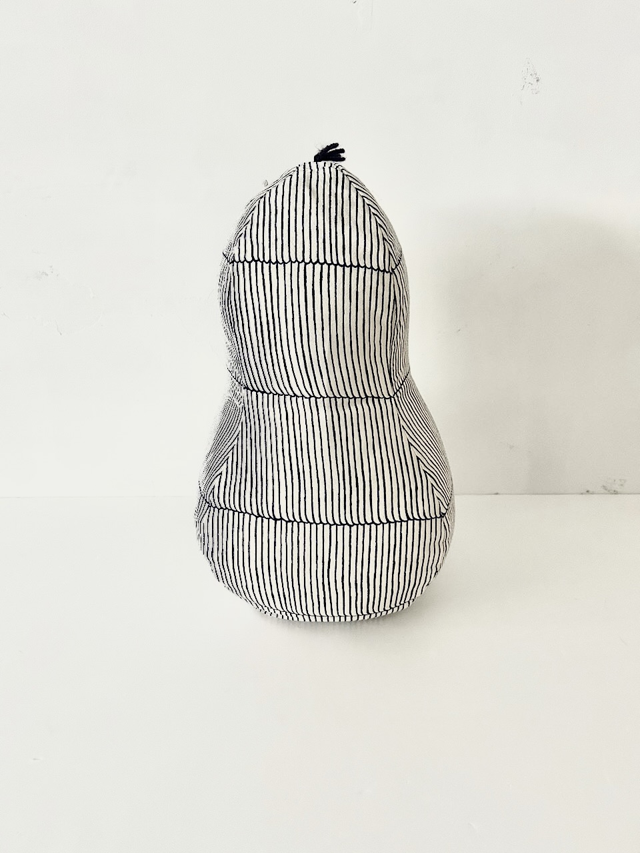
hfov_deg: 53.1
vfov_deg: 67.3
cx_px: 320
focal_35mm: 26
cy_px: 426
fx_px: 641
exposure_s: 1/40
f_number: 1.5
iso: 640
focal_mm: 5.7
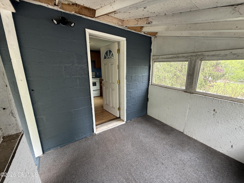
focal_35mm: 14
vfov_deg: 85.7
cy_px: 92
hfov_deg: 102.1
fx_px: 99
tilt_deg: -11.9
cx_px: 122
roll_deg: +0.6
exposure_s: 1/99
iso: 160
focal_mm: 2.22
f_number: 2.2
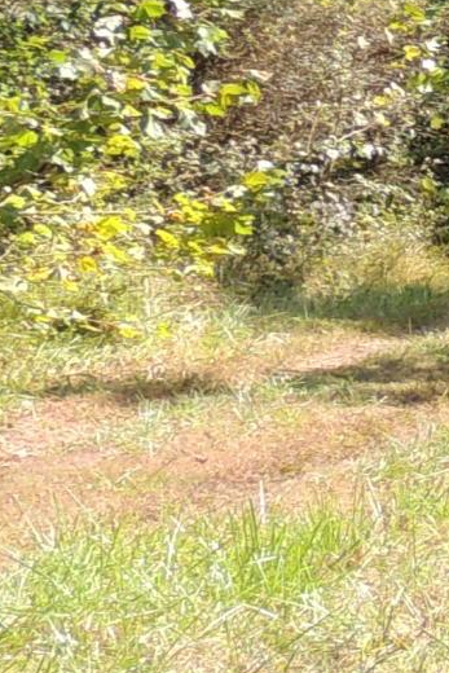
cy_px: 220
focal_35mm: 180
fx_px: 3365
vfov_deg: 11.4
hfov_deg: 6.9
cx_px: 1290
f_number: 3.1
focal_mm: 5.3
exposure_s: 1/250
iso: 100
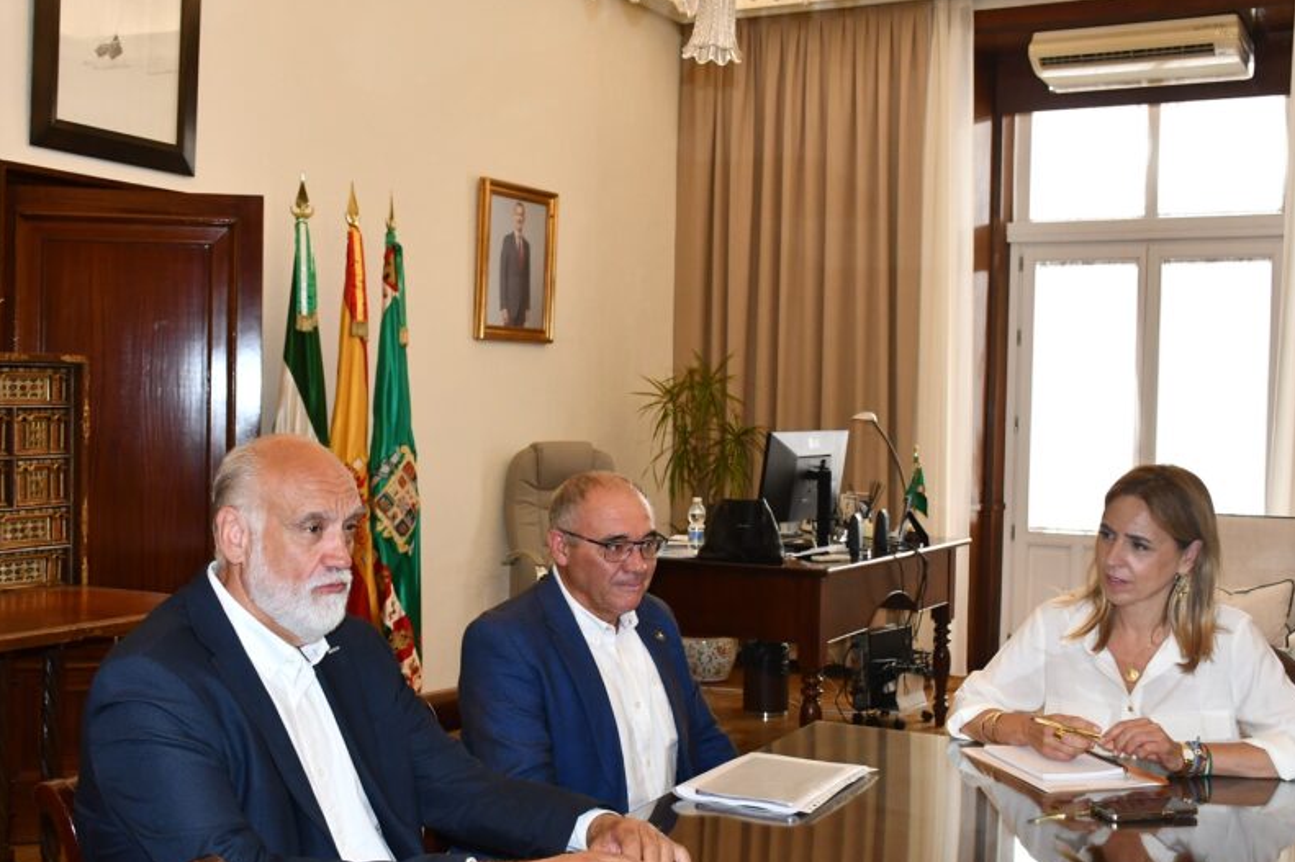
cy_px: 435
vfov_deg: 30.5
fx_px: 1582
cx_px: 624
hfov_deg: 44.5
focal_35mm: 44
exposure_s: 1/250
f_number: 5.6
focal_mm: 23
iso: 1000
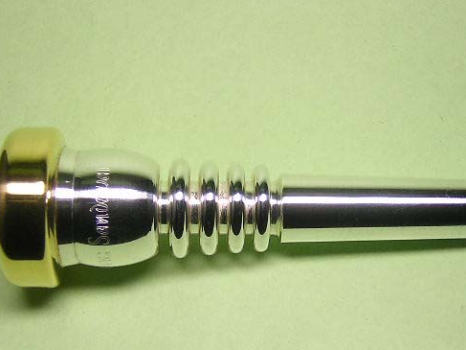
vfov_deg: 21.9
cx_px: 250
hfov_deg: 29.0
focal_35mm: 67
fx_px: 902
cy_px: 193
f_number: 3.1
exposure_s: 1/76.6
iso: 100
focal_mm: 6.6
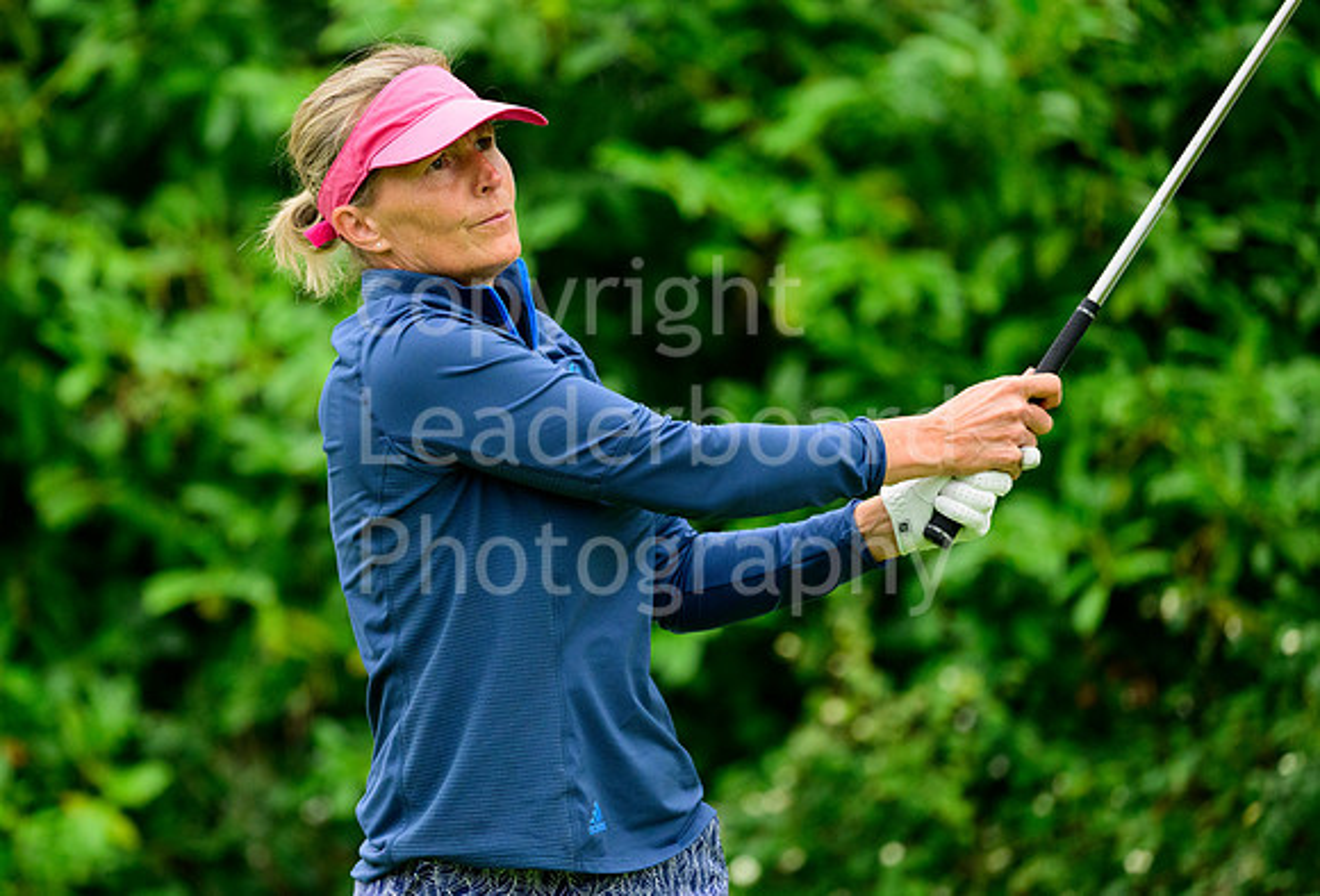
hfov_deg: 6.0
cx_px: 479
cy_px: 447
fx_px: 12612
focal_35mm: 342
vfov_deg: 4.1
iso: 2000
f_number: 5.3
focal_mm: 270
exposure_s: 1/2000
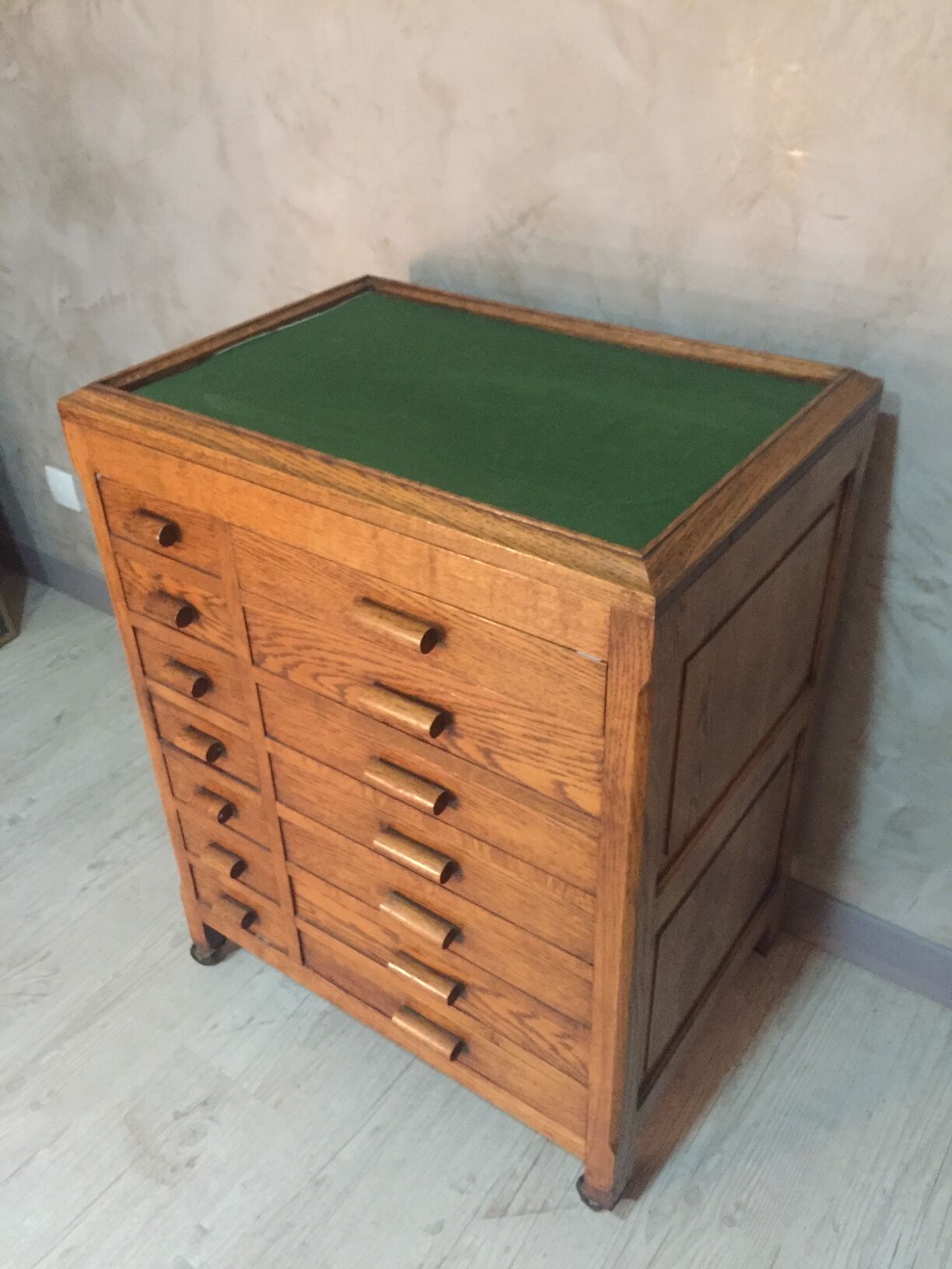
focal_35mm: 29
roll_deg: +1.0
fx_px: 1063
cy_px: 634
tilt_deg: -35.7
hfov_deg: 48.2
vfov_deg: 61.7
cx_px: 476
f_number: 2.2
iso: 500
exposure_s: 1/17
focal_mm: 4.15
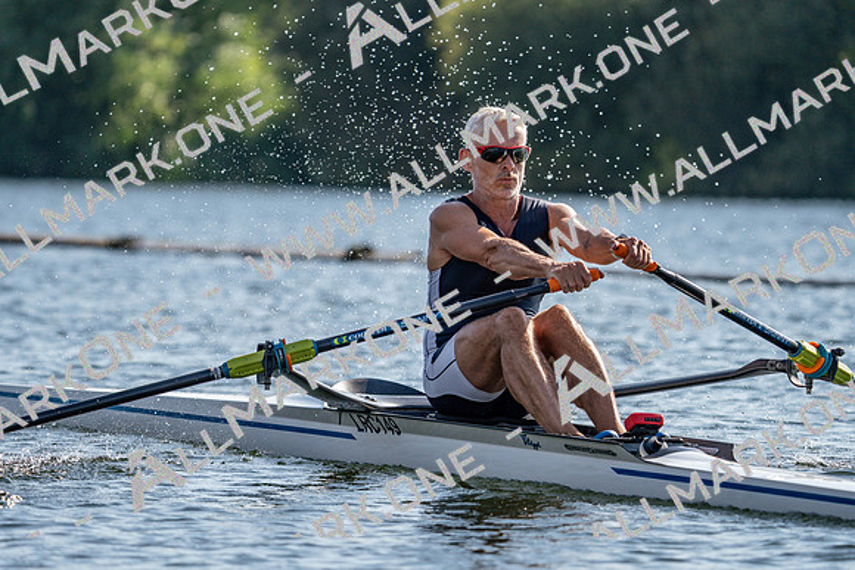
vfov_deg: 4.6
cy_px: 285
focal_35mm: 300
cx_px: 428
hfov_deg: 6.9
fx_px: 7126
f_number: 5.6
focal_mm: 300
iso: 200
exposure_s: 1/1600
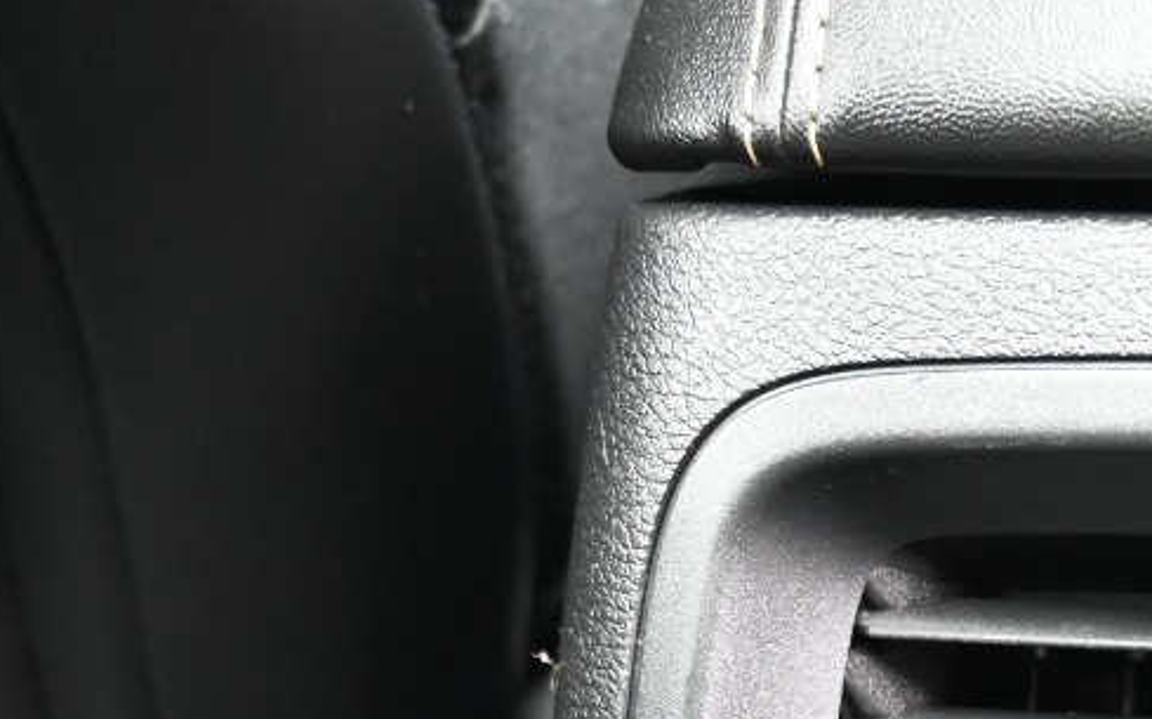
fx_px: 4142
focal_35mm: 132
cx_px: 1199
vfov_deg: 9.5
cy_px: 1190
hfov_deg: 15.5
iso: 4000
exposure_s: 1/60
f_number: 4
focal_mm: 39
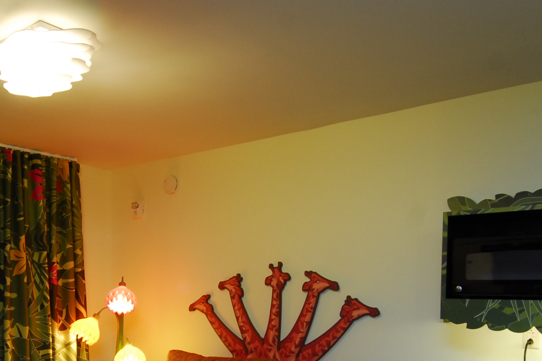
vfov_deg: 35.1
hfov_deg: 52.8
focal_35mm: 36
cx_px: 221
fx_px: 542
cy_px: 314
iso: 400
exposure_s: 1/13
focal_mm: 12
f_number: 7.1
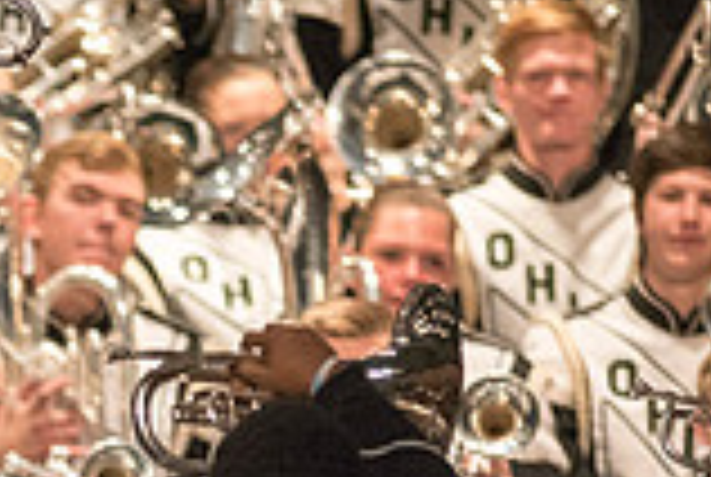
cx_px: -374
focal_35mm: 1098
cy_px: 848
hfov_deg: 1.9
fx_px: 21726
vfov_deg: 1.3
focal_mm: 300
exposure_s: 1/500
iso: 4000
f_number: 2.8
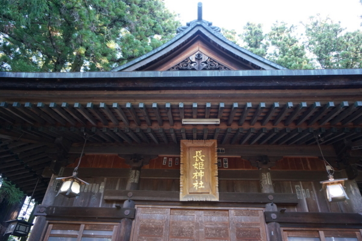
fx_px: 256
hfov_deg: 70.5
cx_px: 181
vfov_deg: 50.3
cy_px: 120
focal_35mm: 26
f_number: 4
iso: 800
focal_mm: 17
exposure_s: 1/60
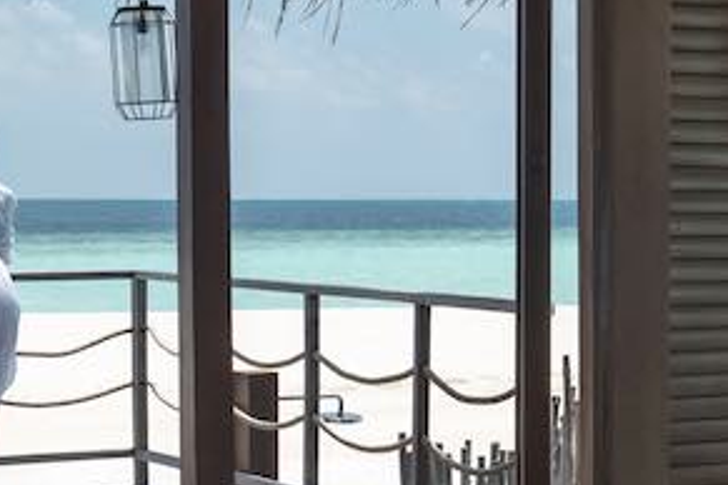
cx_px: 871
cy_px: 344
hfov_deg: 18.8
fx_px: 2083
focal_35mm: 103
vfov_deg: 13.3
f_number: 11
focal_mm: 30
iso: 640
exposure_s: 1/640
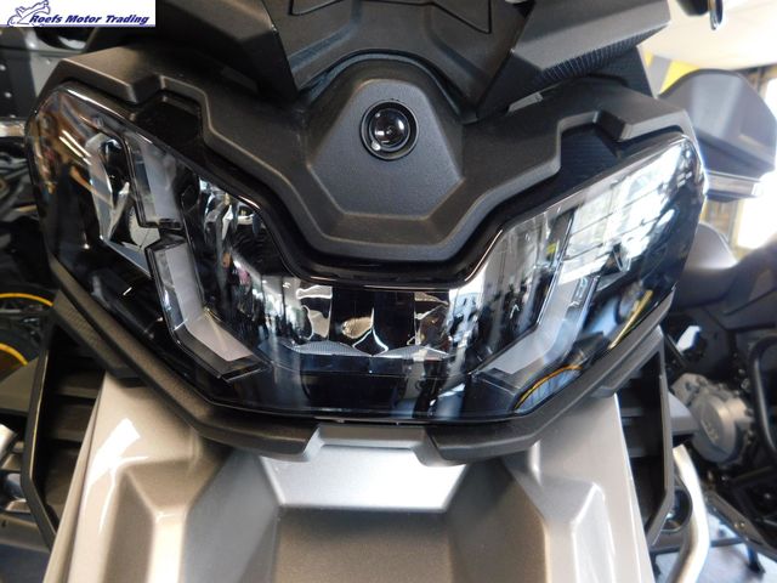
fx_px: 516
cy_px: 292
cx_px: 388
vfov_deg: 58.9
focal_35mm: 23
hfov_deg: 73.9
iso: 220
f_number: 3
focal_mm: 4
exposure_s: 1/30
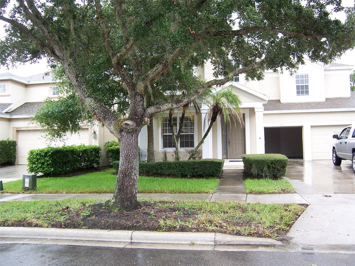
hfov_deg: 55.4
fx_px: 338
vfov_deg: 42.9
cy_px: 133
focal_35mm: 33
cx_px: 178
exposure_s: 1/90
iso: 80
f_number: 3.4
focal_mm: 5.5
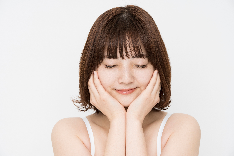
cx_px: 117
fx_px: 845
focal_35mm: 130
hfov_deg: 15.8
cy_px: 78
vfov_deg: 10.5
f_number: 11
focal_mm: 130
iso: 100
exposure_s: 1/125
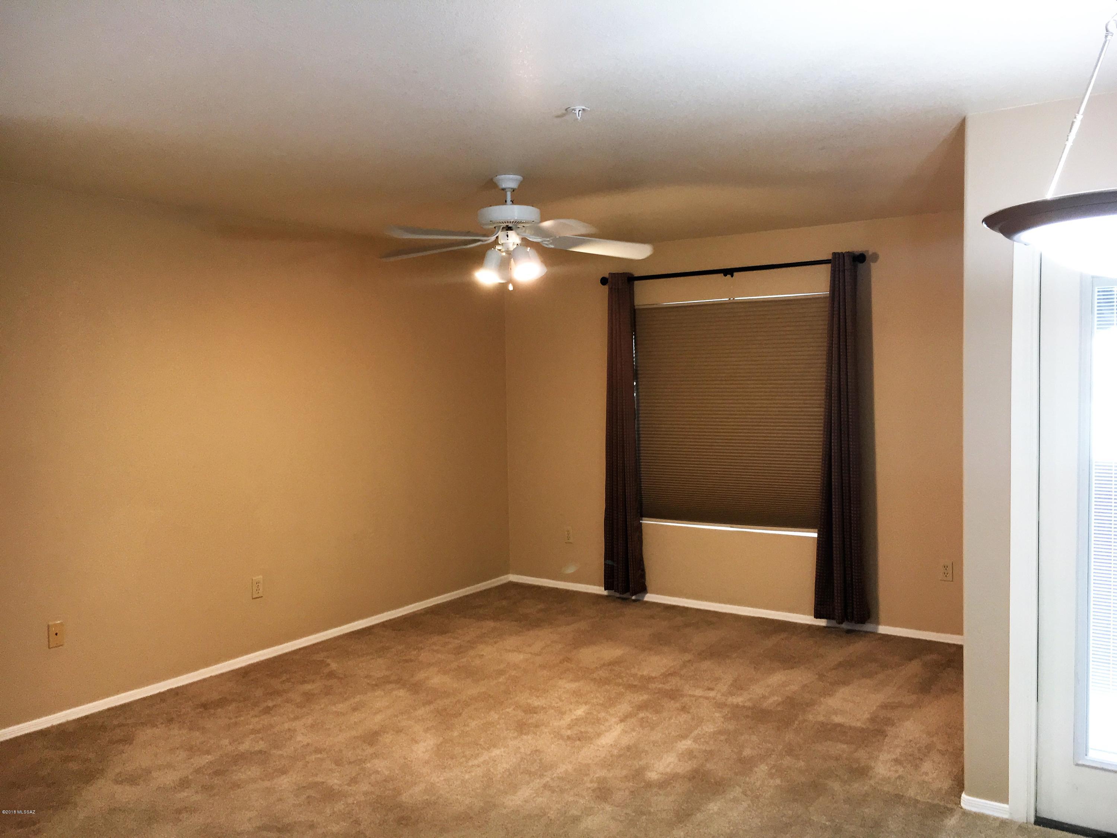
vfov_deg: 48.2
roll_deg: +1.2
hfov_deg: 61.7
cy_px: 419
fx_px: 936
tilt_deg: -2.2
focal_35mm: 29
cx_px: 558
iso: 80
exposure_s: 1/30
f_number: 2.2
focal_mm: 4.15
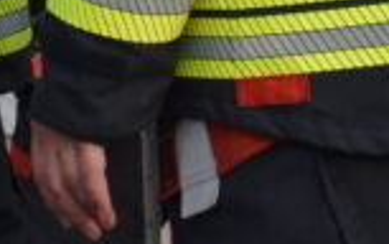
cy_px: -243
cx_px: -356
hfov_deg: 3.0
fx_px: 7387
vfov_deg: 1.9
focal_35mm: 696
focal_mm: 58
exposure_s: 1/1000
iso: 800
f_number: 5
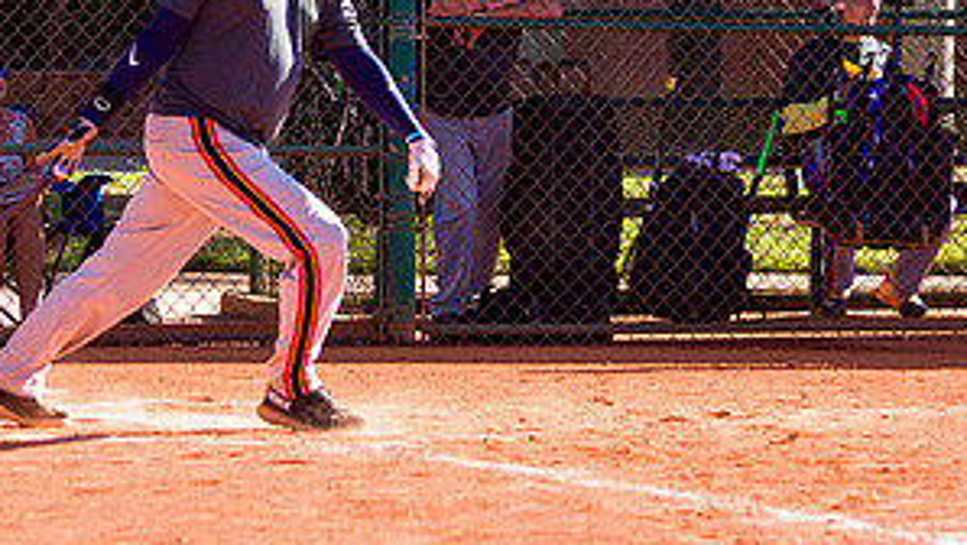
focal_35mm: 370
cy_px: -94
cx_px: 345
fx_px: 9492
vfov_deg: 3.3
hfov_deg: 5.8
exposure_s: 1/2500
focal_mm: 135
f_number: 5
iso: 400
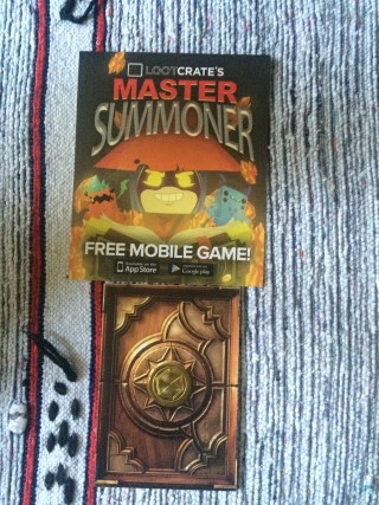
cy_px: 252
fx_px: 424
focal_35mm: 29
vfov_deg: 61.7
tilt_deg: -86.8
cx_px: 190
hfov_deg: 48.2
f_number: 2.2
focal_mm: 4.15
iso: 400
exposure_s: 1/17
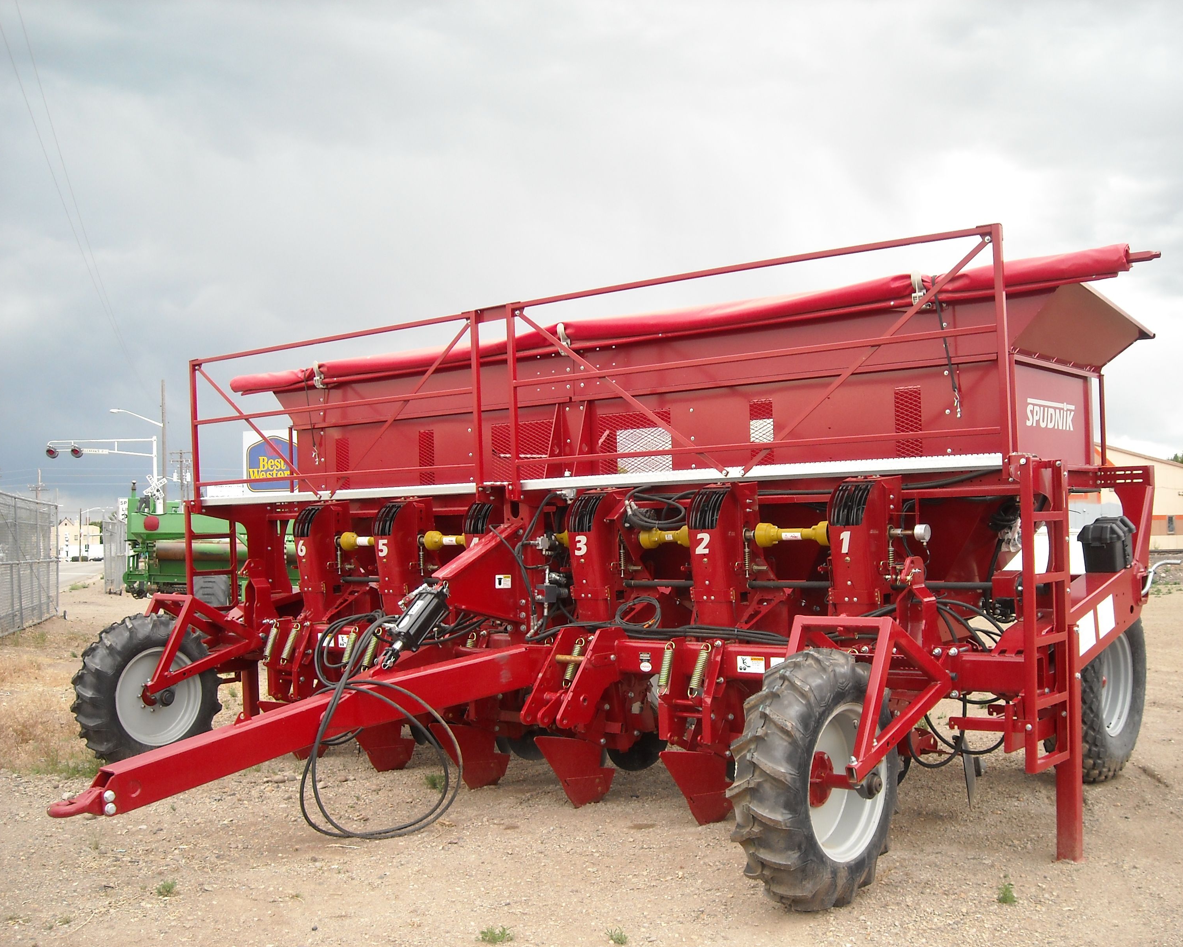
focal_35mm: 37
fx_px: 1295
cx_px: 626
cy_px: 480
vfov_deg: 40.1
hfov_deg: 49.1
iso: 64
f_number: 2.8
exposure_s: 1/228
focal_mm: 5.7
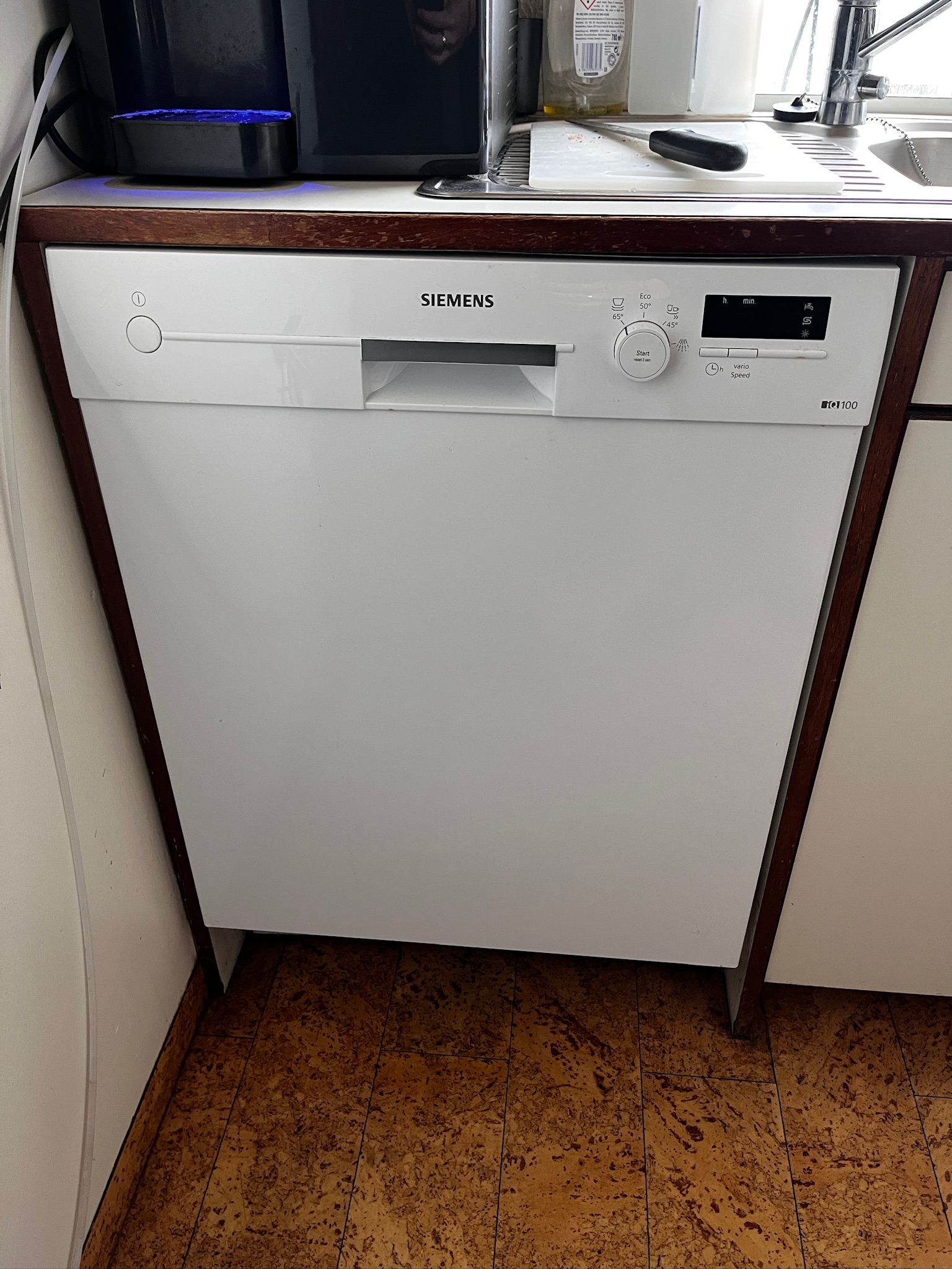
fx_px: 953
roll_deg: +1.0
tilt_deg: -33.4
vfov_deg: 67.3
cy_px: 634
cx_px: 476
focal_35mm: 26
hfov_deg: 53.1
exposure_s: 1/50
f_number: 1.6
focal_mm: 5.1
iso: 250
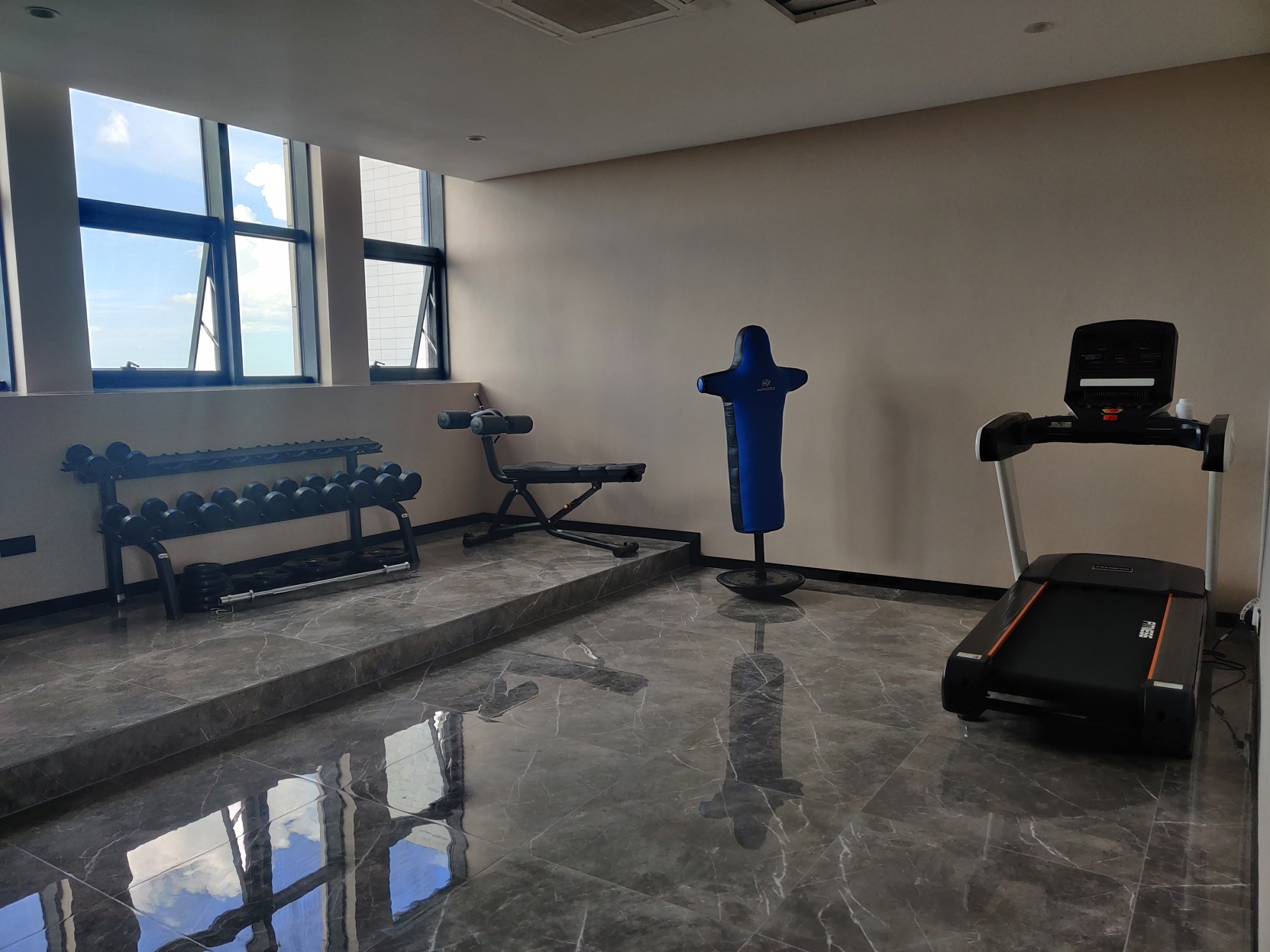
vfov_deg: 51.3
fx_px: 991
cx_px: 635
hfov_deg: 65.3
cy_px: 476
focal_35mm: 27
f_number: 1.65
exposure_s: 1/100
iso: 320
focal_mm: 4.75
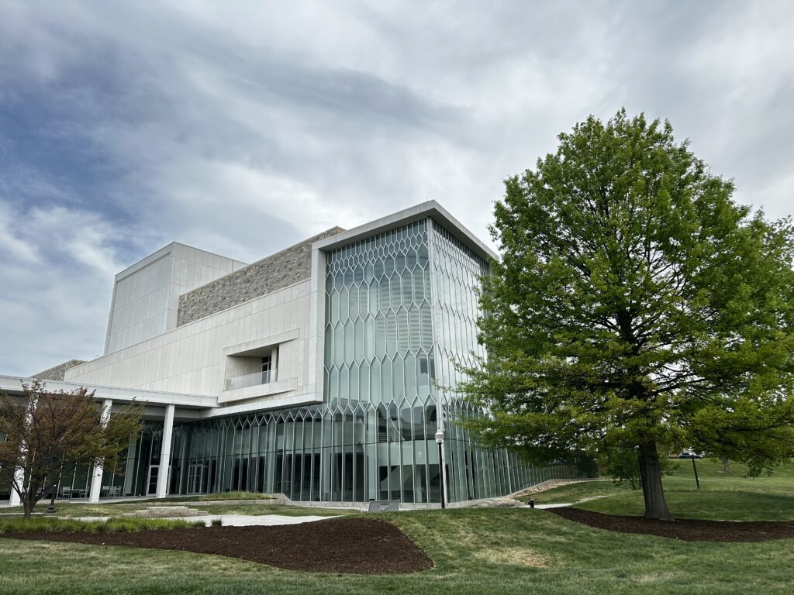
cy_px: 298
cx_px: 397
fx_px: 550
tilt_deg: +18.6
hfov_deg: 71.6
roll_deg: +1.7
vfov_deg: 56.8
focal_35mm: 24
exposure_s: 1/1721
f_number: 1.78
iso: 80
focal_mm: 6.86
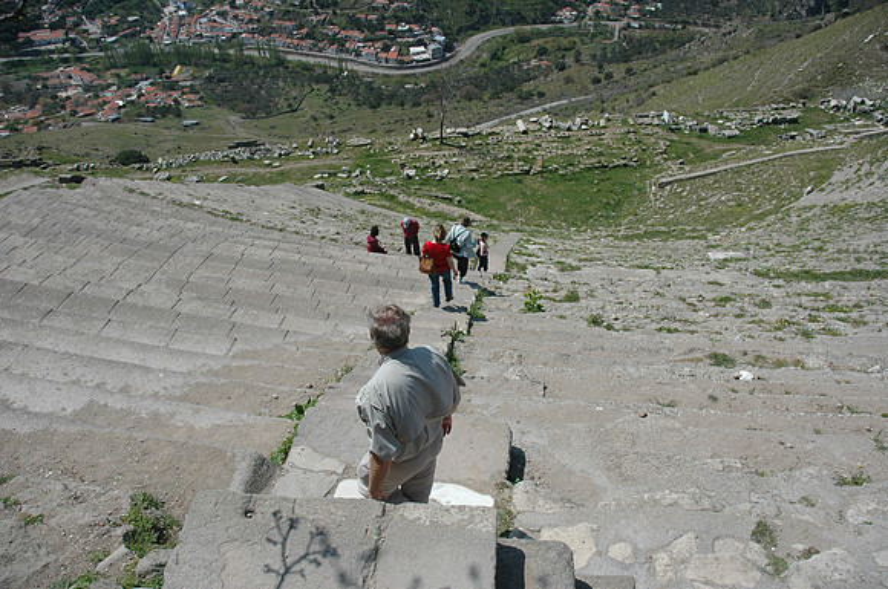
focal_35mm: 27
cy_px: 294
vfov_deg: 47.8
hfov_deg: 67.5
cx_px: 444
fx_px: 665
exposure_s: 1/1600
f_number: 5
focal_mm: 18
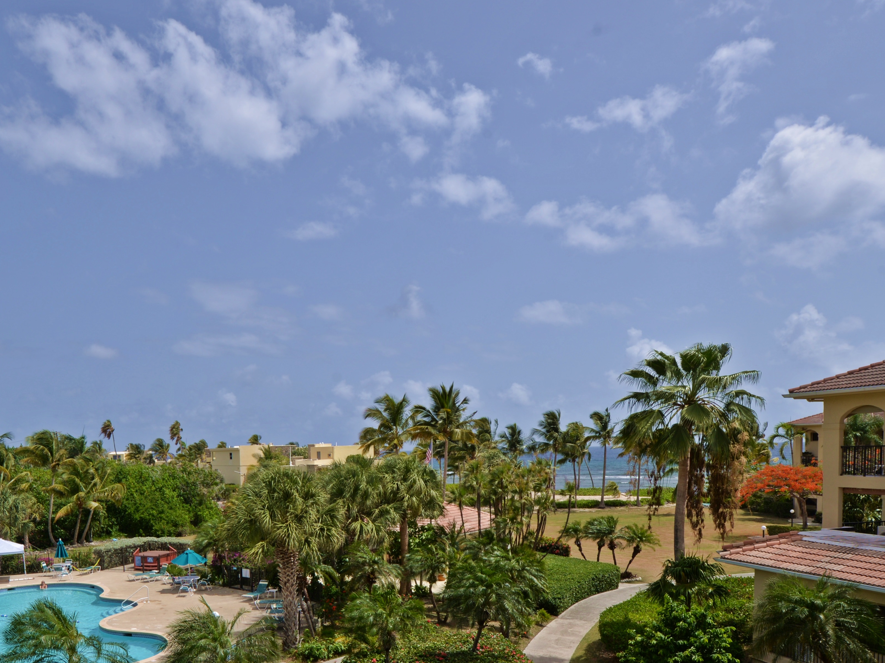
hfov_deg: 64.3
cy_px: 479
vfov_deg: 49.7
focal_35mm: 27
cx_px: 328
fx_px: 690
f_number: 11
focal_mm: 15
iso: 100
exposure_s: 1/200
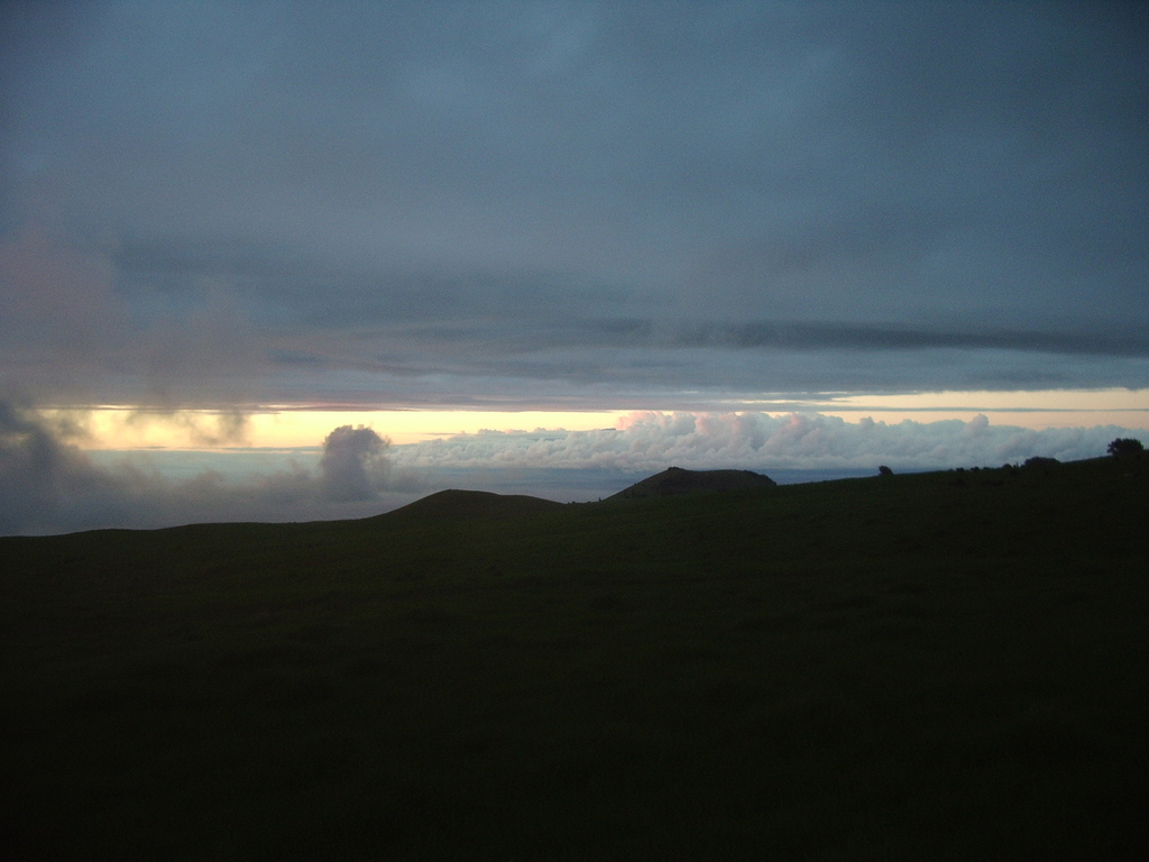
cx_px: 574
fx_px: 1162
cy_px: 431
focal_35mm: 35
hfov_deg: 52.6
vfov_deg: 40.7
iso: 100
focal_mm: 5.8
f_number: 2.6
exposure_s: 1/40
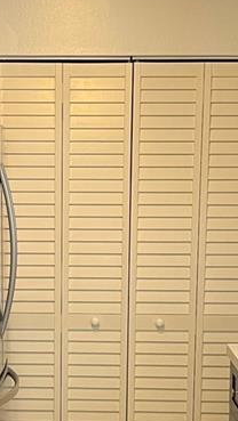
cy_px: 346
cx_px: 57
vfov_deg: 22.8
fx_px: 1031
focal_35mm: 92
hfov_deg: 13.1
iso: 100
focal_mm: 5.1
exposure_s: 1/60
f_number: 1.6
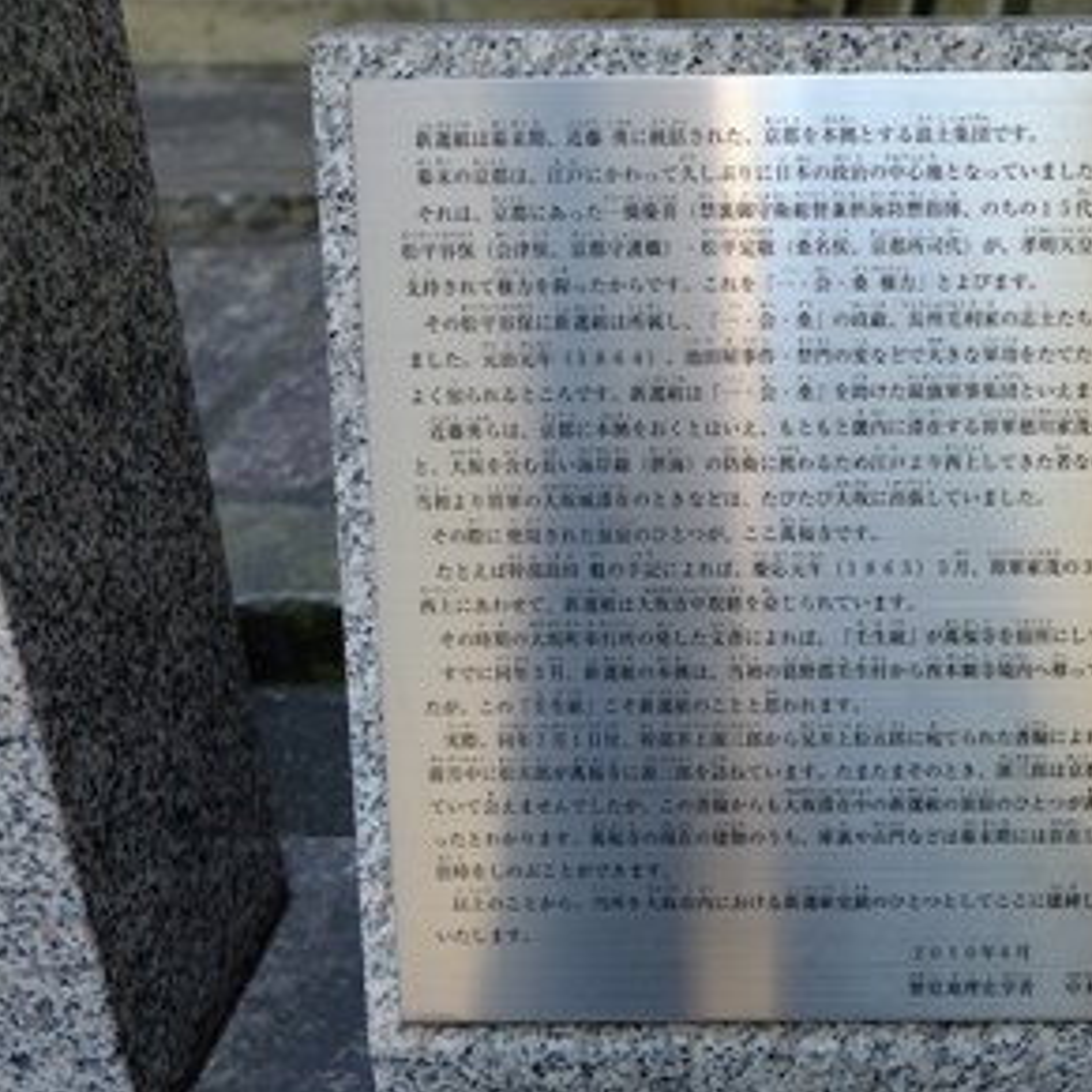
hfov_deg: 42.6
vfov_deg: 43.9
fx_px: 1356
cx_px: 811
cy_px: 550
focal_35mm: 38
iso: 200
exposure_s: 1/220
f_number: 2.8
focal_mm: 19.6
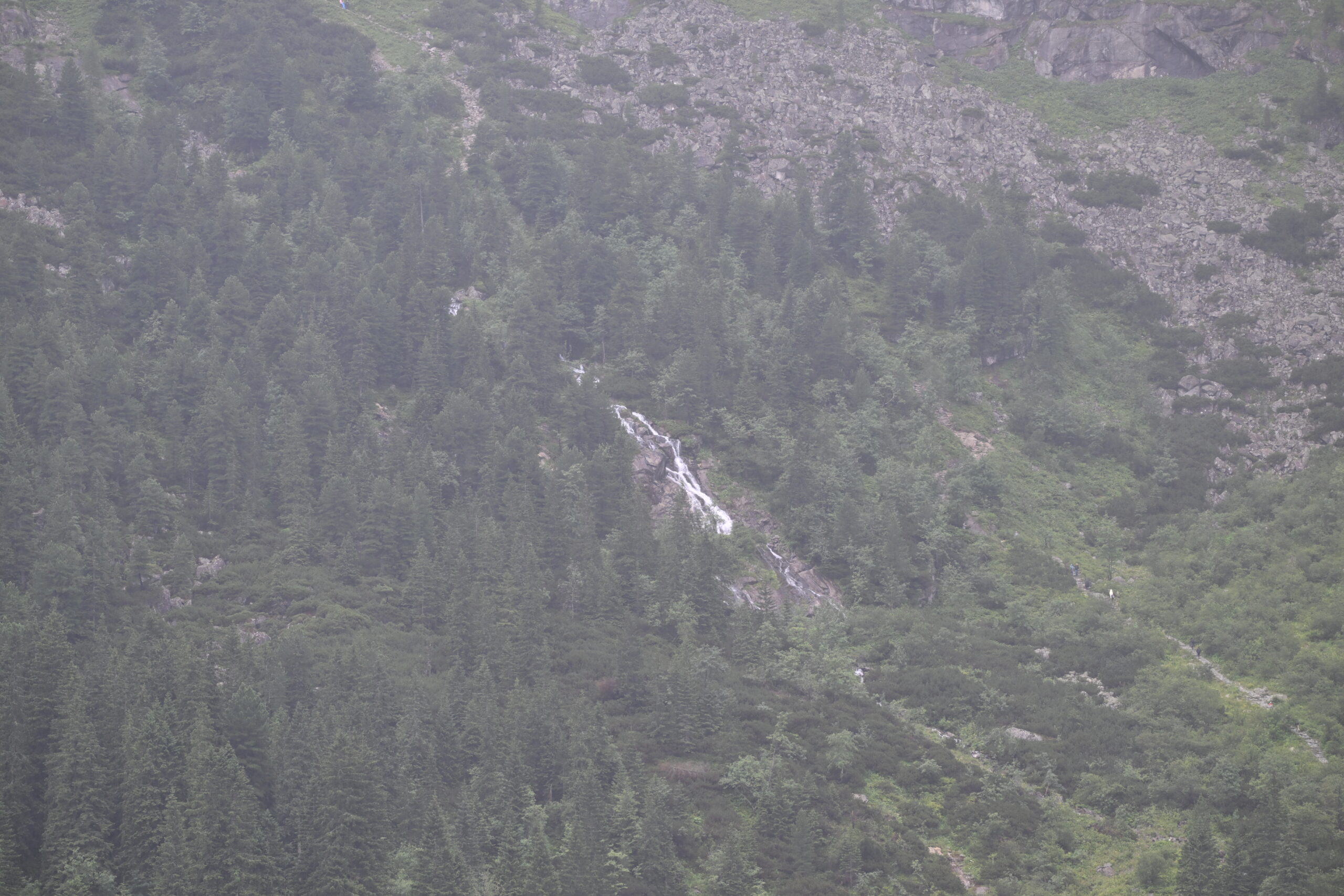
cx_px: 672
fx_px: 6720
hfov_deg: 11.4
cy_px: 448
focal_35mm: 180
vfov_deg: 7.6
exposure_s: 1/200
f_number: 5.6
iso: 180
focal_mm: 180
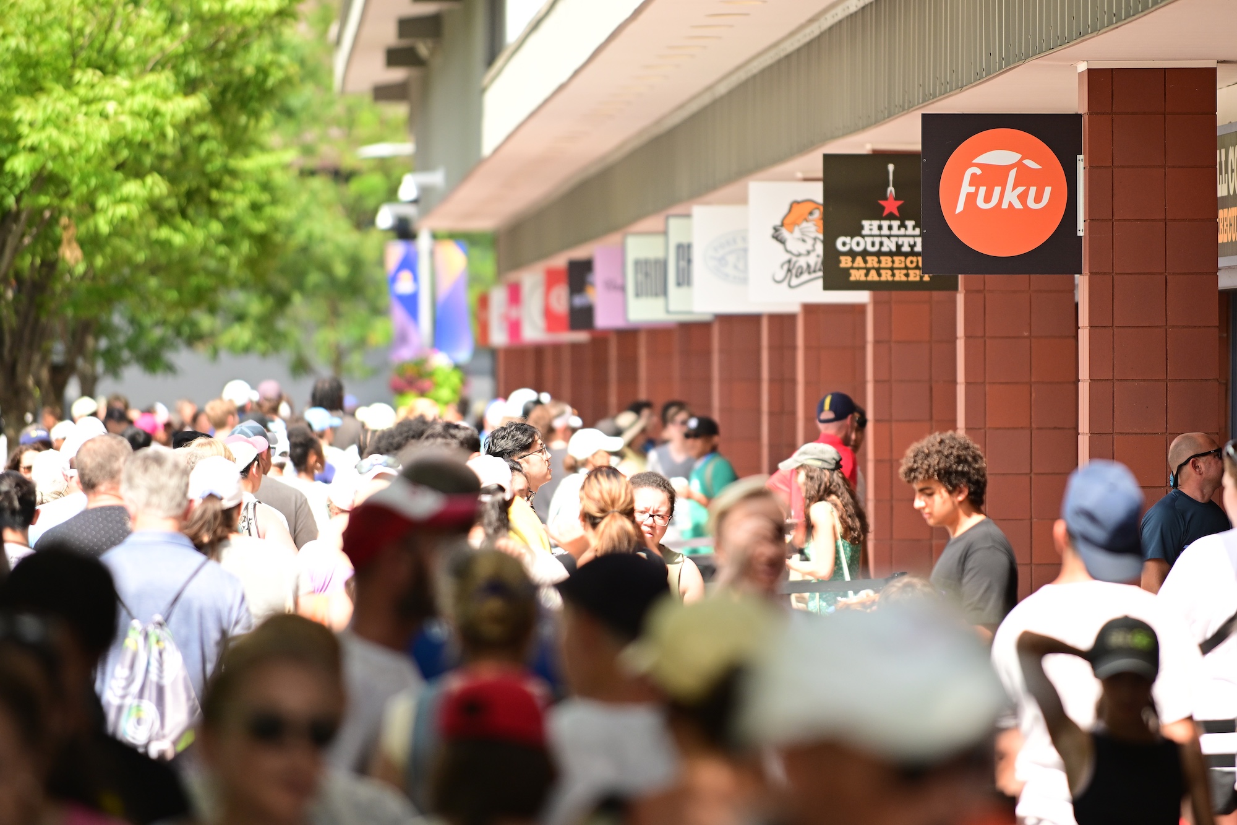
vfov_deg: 6.9
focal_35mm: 200
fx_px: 6871
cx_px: 618
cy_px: 412
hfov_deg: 10.3
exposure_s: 1/1600
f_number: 2.8
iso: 500
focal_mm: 200
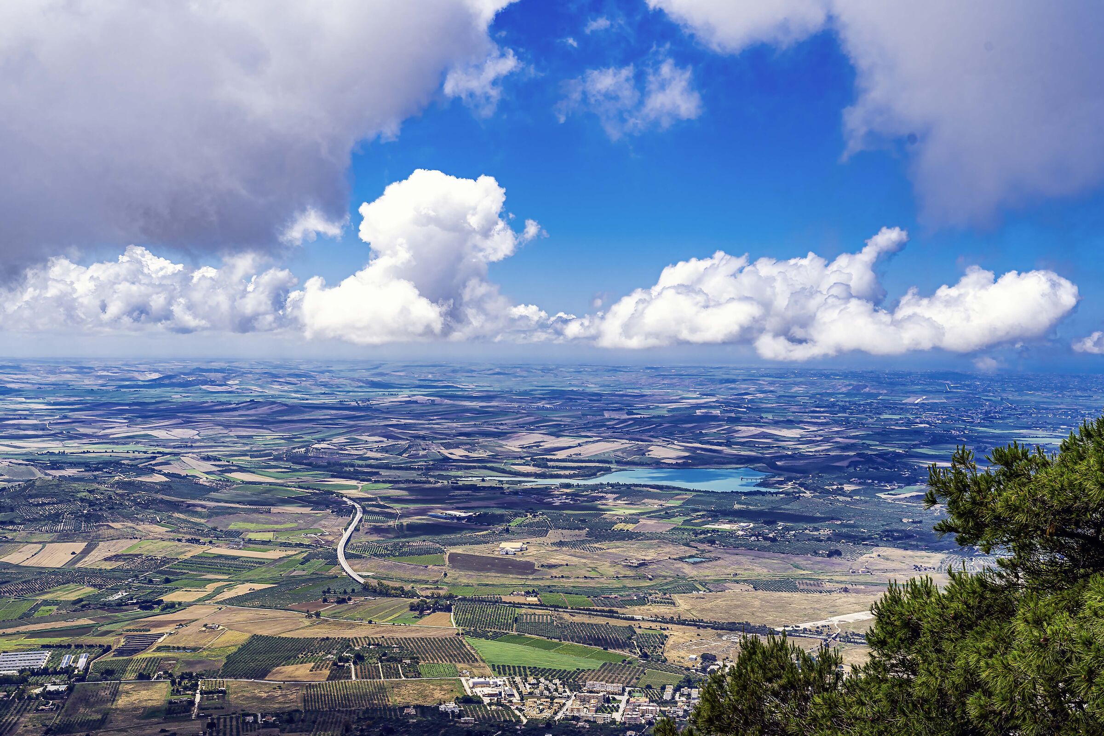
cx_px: 552
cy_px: 368
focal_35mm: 43
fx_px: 1319
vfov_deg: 31.2
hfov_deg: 45.4
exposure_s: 1/250
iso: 125
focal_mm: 43
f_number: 10
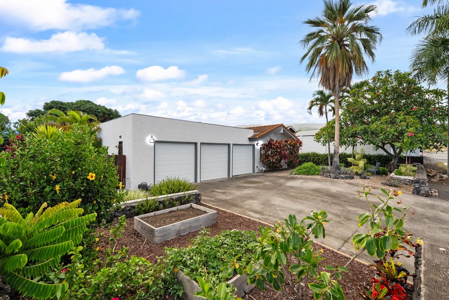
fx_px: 200
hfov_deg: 96.7
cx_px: 224
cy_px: 150
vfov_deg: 73.8
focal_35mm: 16
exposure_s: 1/125
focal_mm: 16
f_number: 9
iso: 200
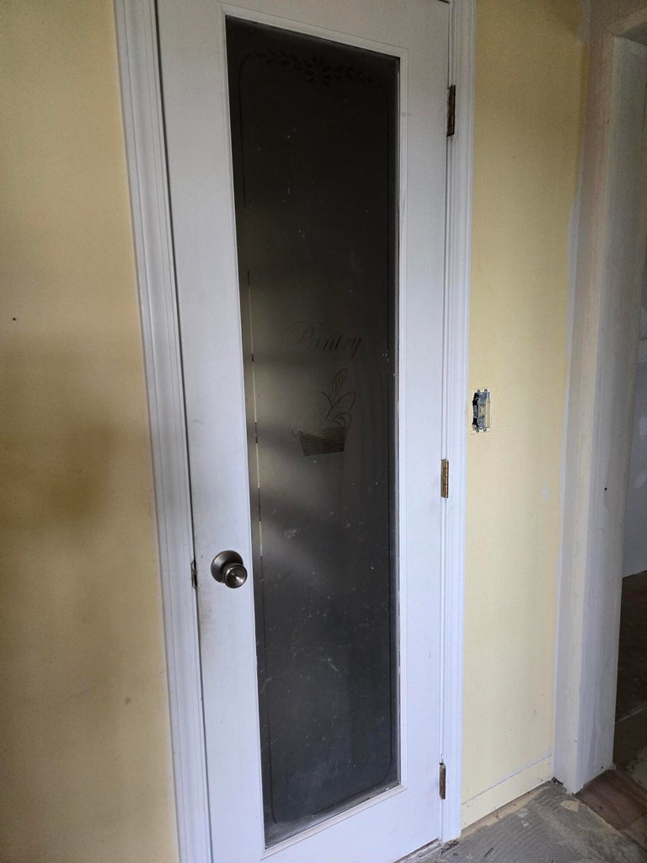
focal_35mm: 23
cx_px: 324
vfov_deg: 73.9
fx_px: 573
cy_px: 432
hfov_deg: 58.9
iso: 500
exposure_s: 1/120
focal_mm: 5.4
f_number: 1.8
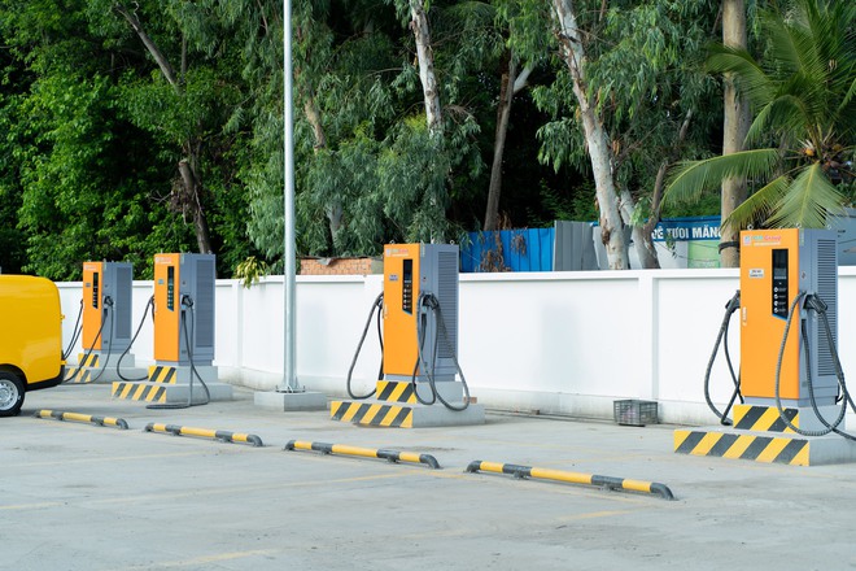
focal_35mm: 62
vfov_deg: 21.9
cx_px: 428
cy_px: 286
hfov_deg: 32.4
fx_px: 1474
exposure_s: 1/160
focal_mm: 62
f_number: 4
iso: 100
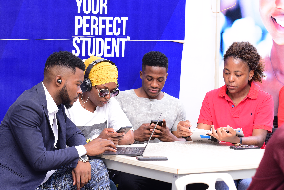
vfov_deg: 10.2
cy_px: 95
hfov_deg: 15.2
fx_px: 1065
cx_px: 142
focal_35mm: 135
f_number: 4.5
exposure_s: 1/125
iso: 1000
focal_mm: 135
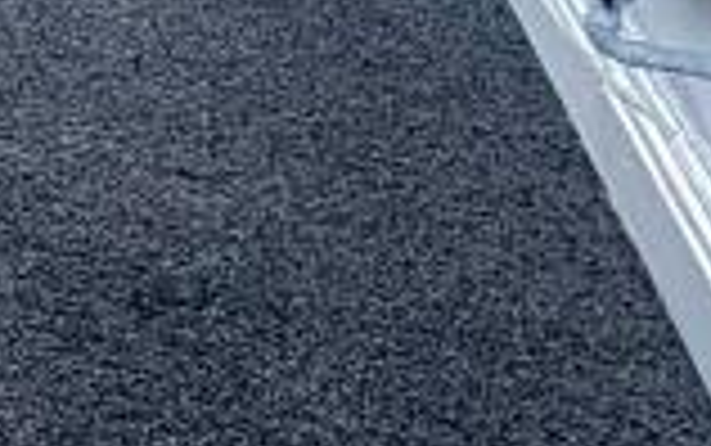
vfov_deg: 12.0
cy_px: -478
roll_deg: +2.3
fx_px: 1862
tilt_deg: -11.6
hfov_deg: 12.1
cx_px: -1328
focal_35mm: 96
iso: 100
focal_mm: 2.22
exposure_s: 1/99
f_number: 2.2
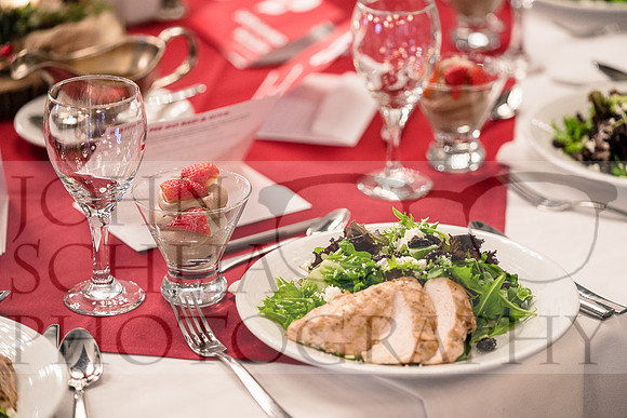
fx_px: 1707
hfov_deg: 20.8
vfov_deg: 14.0
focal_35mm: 98
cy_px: 209
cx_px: 314
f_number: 2.8
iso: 3200
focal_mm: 98
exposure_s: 1/60
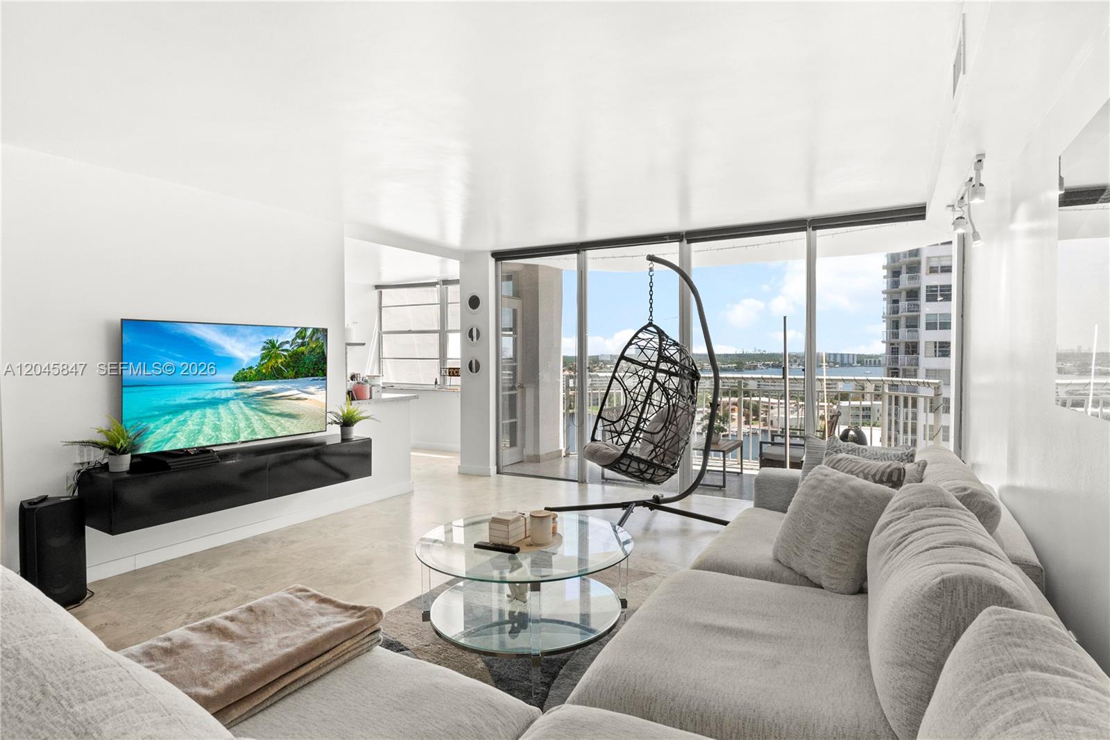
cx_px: 555
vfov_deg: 64.5
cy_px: 370
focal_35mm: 19
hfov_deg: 86.9
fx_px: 586
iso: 400
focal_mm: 13
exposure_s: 1/25
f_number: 8
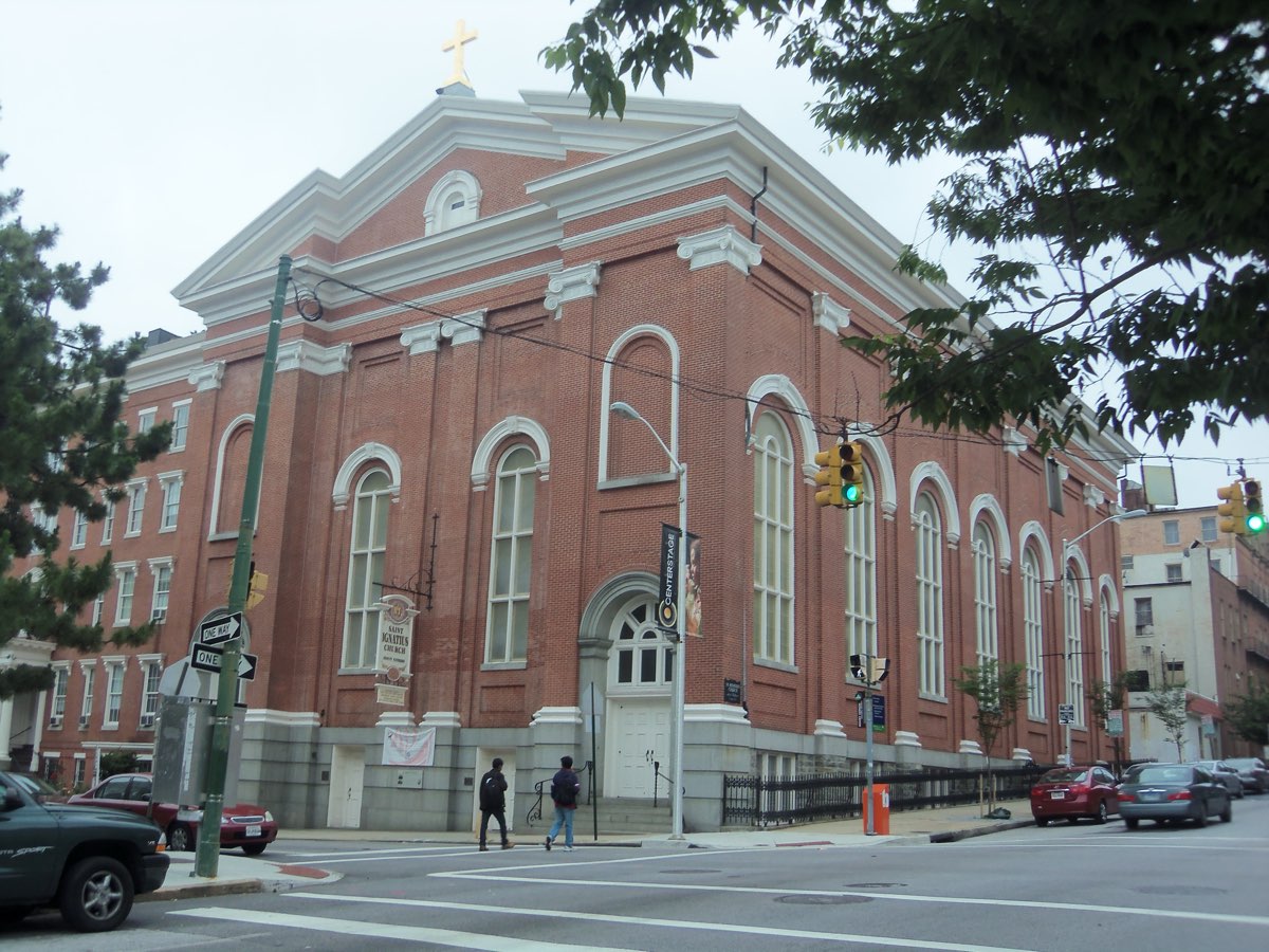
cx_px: 634
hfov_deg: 49.0
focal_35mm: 38
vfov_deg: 37.7
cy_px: 476
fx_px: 1393
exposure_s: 1/60
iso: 64
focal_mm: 6.8
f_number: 4.3
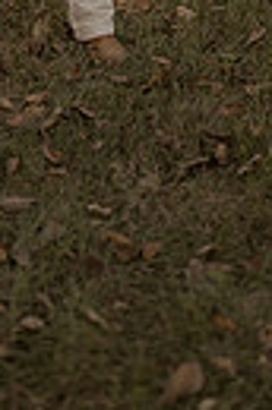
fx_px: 1971
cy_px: -249
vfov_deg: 11.3
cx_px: 21
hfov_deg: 7.9
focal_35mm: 173
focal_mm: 50
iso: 160
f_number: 1.8
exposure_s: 1/400
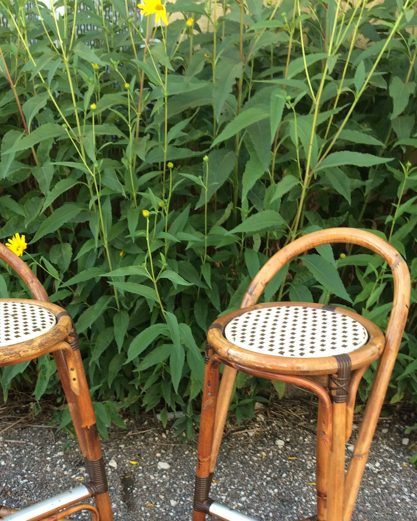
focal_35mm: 44
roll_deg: -1.8
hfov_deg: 34.1
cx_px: 170
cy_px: 398
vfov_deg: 40.7
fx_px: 679
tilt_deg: -28.2
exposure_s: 1/116
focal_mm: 4.15
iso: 32
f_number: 2.2
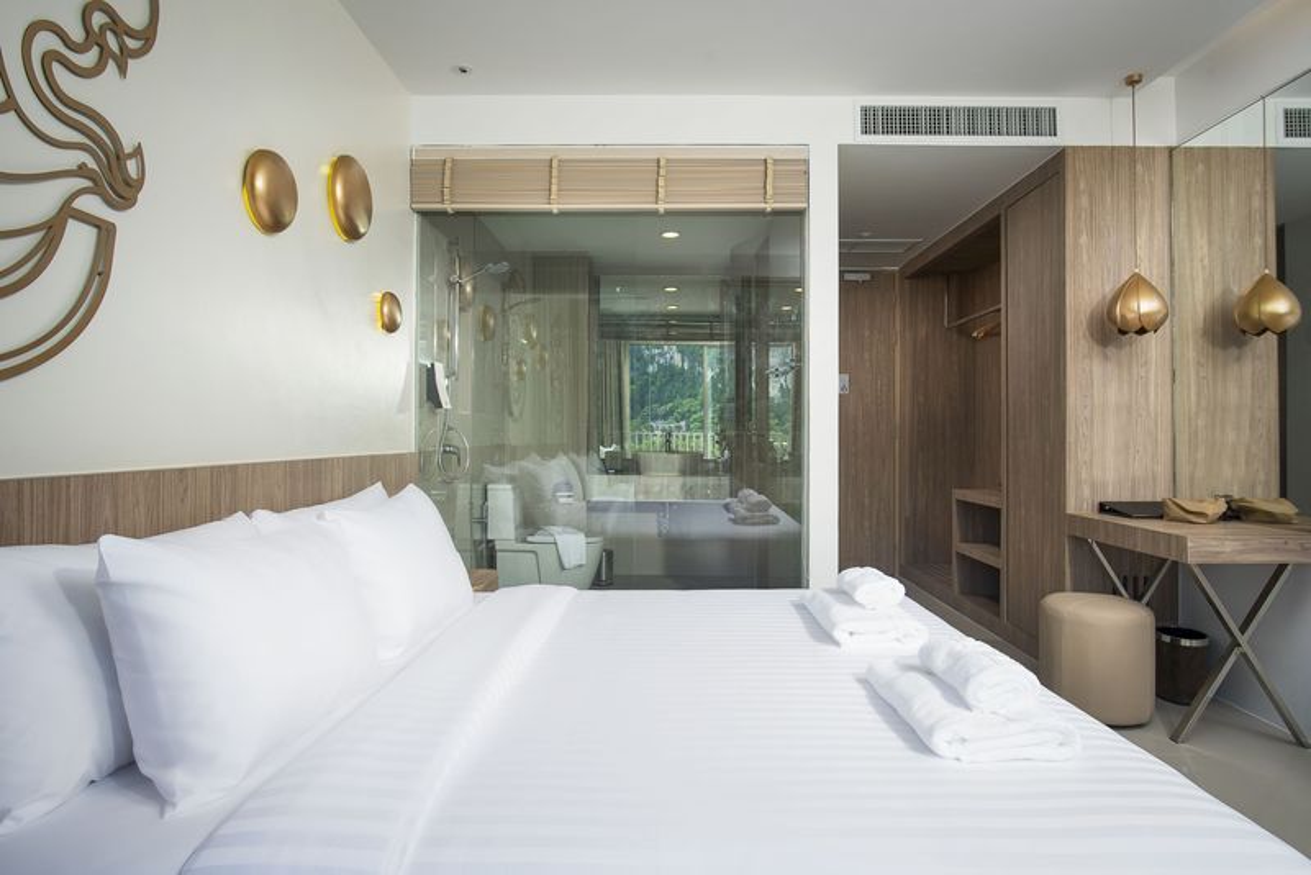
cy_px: 438
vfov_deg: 62.0
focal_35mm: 20
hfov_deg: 84.0
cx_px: 656
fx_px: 729
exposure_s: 1/40
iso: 200
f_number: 8
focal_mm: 20
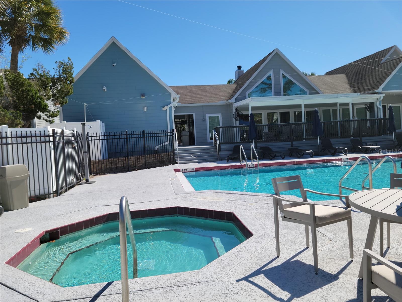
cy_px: 151
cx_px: 201
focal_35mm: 28
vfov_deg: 49.7
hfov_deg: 63.4
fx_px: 325
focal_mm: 5.9
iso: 25
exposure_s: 1/981
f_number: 2
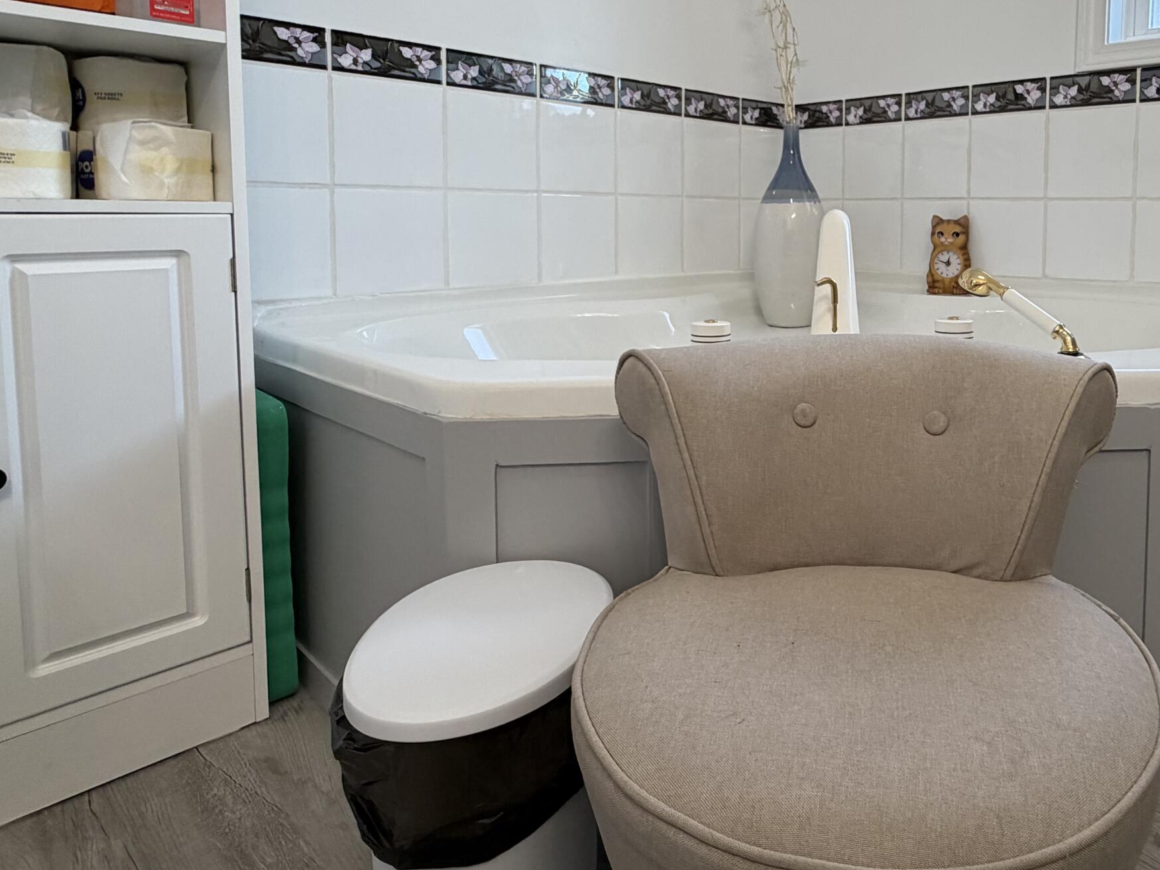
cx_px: 836
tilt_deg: -4.3
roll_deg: -1.2
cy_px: 263
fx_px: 804
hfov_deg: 68.0
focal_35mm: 24
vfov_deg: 55.2
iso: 200
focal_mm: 2.22
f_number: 2.2
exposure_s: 1/120
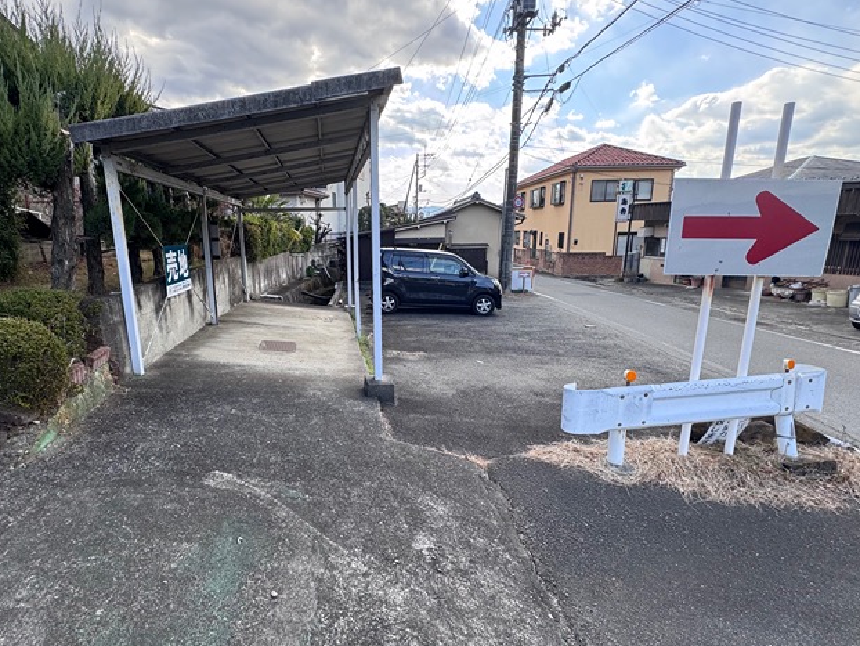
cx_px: 379
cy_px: 335
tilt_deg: -13.3
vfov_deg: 71.6
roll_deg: +0.5
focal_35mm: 18
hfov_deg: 87.3
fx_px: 447
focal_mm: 2.22
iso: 40
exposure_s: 1/283
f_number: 2.2
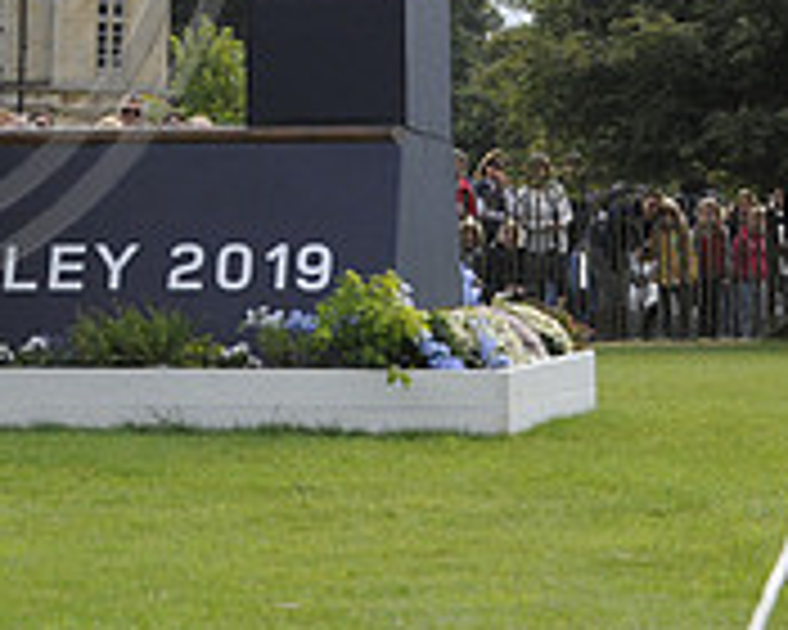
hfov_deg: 6.3
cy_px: -207
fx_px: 7113
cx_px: -221
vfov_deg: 5.0
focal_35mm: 305
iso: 1600
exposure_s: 1/3200
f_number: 6.3
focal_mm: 98
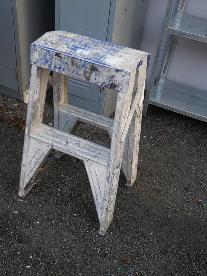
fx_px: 303
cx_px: 104
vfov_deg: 49.0
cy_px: 138
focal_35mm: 38
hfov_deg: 37.7
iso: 200
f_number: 4.1
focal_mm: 19
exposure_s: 1/80
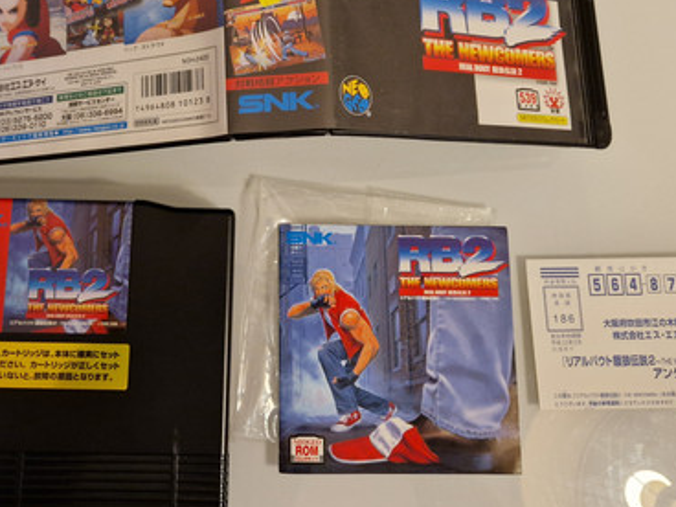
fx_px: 781
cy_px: 105
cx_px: 263
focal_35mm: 40
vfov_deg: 34.9
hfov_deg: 46.5
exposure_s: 1/100
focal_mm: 5.4
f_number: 1.8
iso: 800
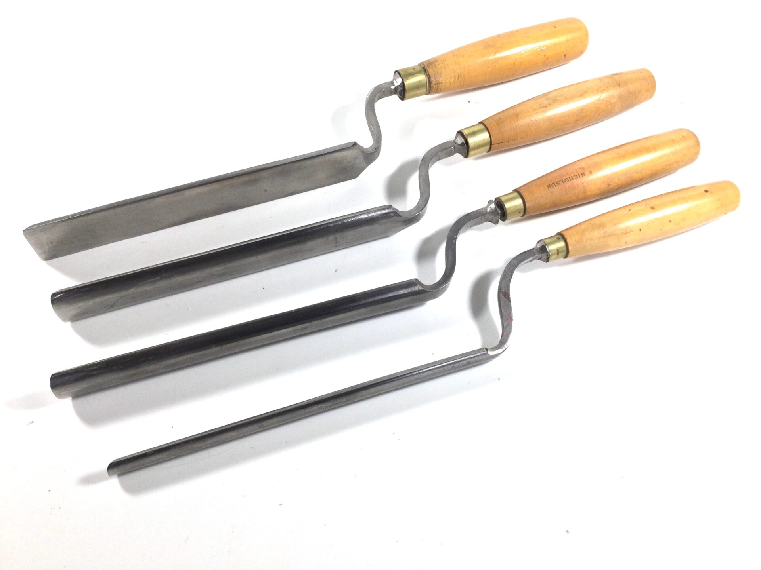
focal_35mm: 31
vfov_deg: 45.4
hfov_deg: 58.4
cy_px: 285
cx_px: 380
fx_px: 682
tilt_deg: -57.1
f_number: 2.4
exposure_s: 1/100
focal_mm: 3.3
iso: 40
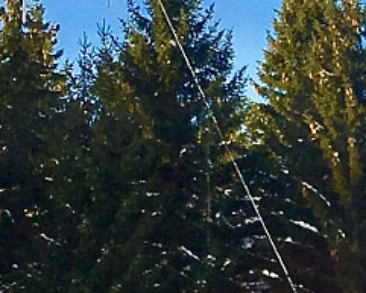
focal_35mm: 188
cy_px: 474
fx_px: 2037
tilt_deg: +11.3
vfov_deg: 8.0
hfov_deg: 9.6
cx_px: 738
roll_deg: +4.3
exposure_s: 1/377
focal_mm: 4.15
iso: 25
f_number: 2.2
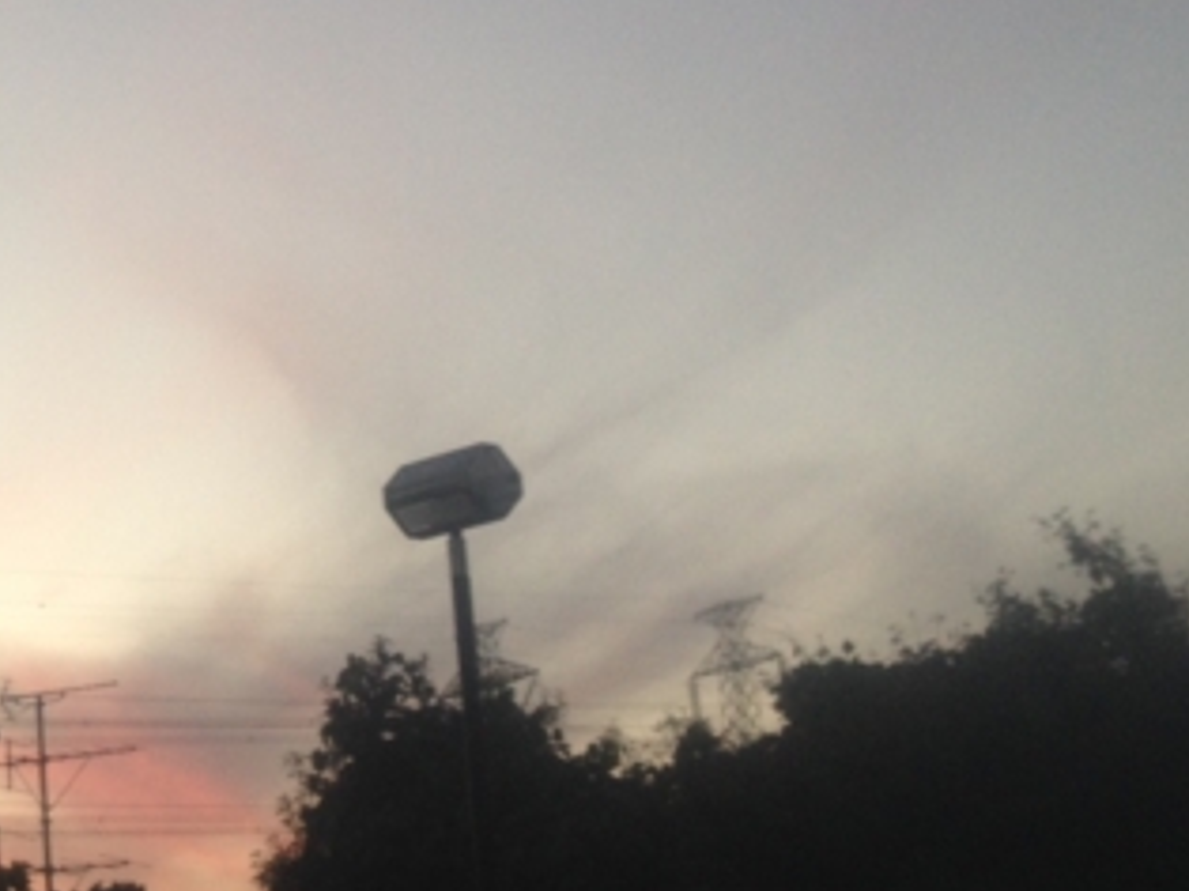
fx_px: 3056
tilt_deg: +18.1
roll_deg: +0.0
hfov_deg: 20.6
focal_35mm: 89
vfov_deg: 16.4
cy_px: 155
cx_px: -245
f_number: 2.4
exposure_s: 1/40
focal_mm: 4.28
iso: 50
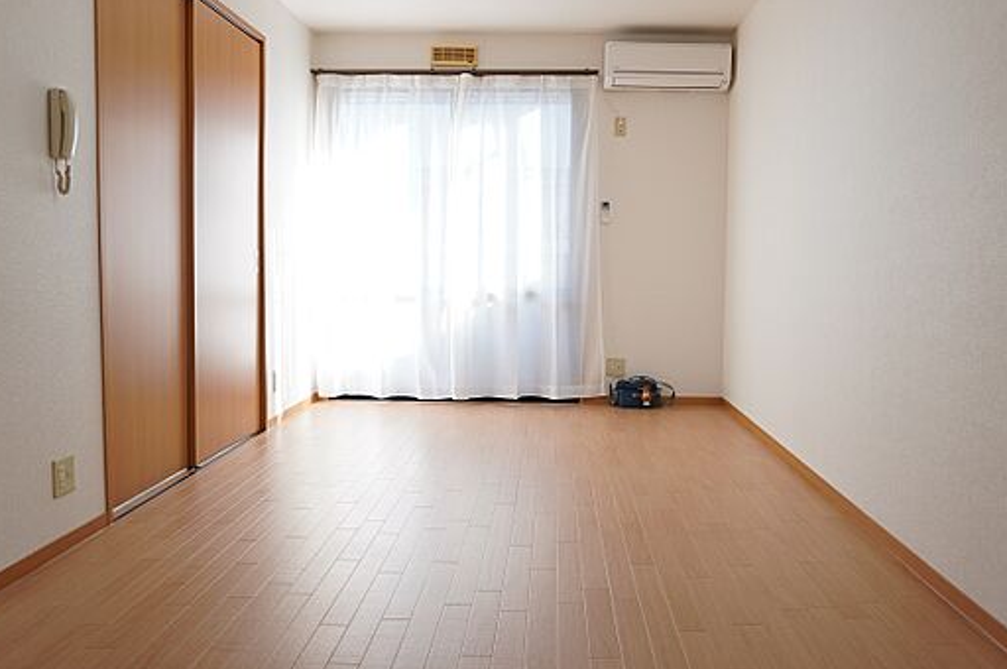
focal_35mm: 30
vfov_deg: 43.5
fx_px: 838
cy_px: 316
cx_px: 541
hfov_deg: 61.9
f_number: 4
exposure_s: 1/40
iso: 100
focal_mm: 16
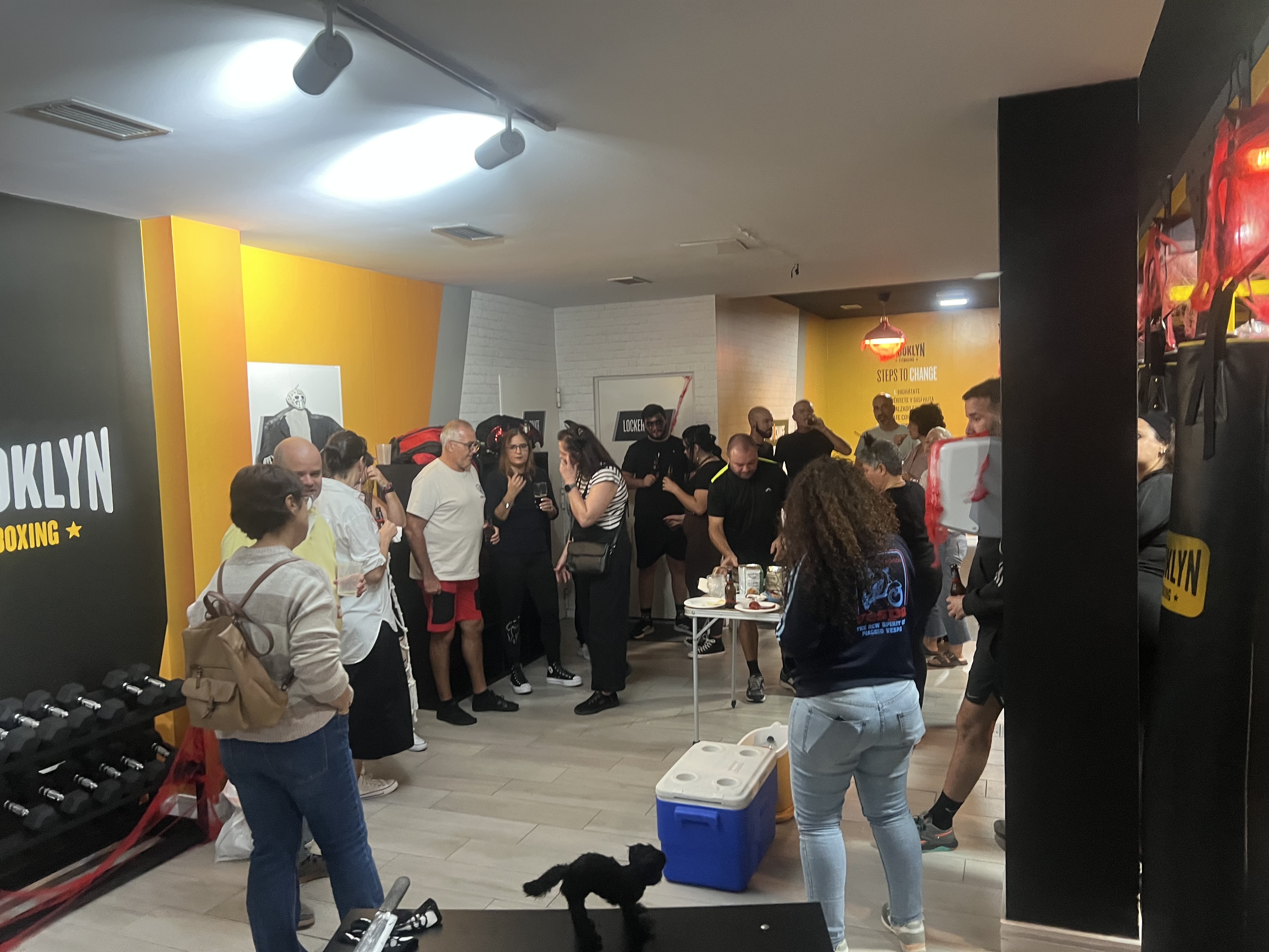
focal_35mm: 26
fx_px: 953
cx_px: 634
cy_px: 476
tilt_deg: -1.6
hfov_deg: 67.3
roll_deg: +3.0
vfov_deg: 53.1
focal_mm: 5.7
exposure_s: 1/50
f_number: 1.5
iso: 320
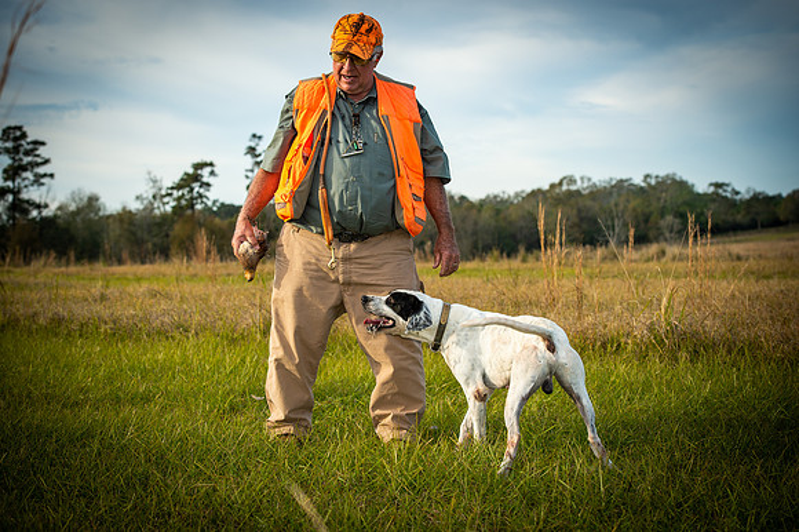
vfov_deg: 19.4
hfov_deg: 28.9
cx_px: 400
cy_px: 266
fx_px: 1553
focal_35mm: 70
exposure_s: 1/320
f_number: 5.6
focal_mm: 70
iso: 100
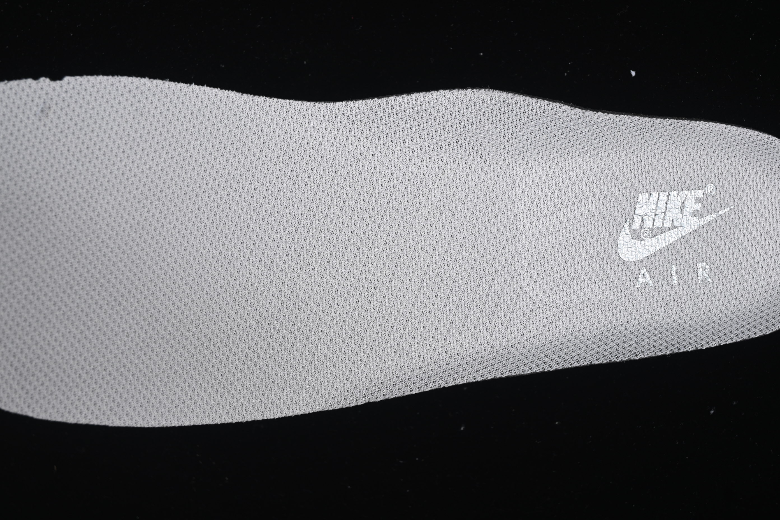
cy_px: 260
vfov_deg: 18.2
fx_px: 1625
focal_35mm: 75
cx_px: 390
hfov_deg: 27.0
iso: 160
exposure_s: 1/60
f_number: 7.1
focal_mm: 50
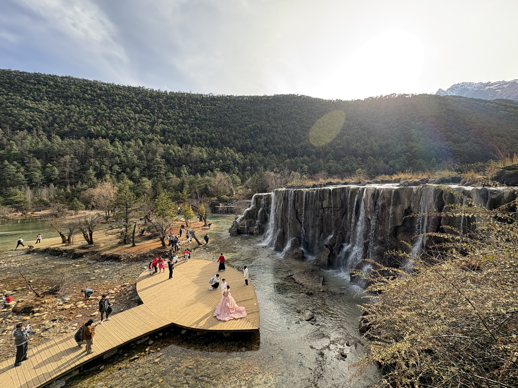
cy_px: 194
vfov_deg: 85.7
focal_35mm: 14
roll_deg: +0.4
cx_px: 259
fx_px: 209
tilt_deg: -1.2
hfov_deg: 102.1
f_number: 2.2
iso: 40
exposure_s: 1/275
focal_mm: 2.22
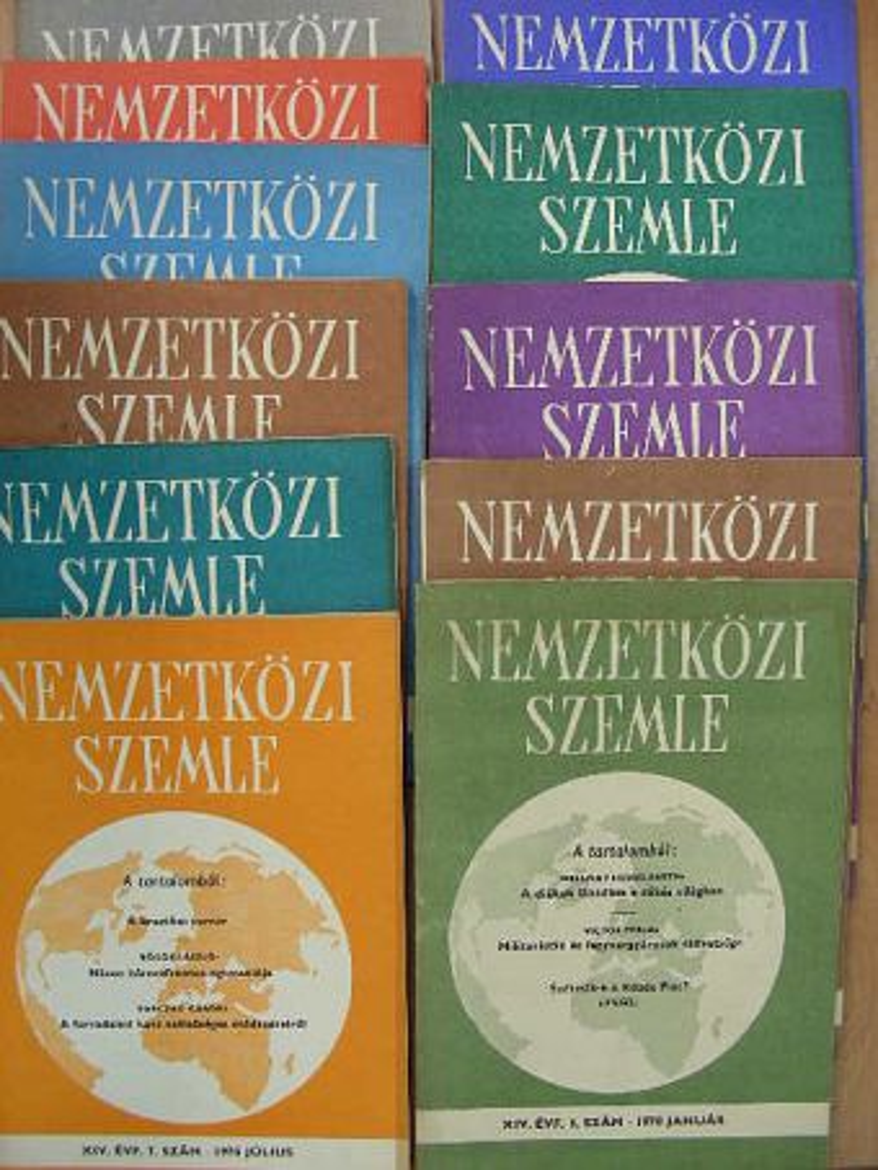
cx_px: 439
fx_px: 1285
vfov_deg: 49.0
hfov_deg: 37.7
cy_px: 585
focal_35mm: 38
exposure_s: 1/30.1
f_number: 3.5
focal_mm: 6.3
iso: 144
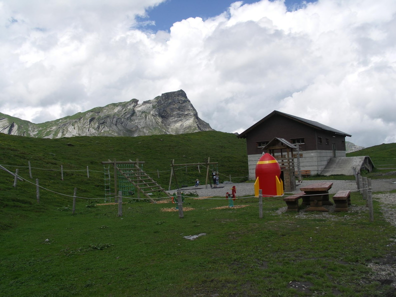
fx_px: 332
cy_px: 148
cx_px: 198
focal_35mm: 29
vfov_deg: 48.2
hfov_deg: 61.7
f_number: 4
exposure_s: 1/640
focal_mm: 7.6
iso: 50
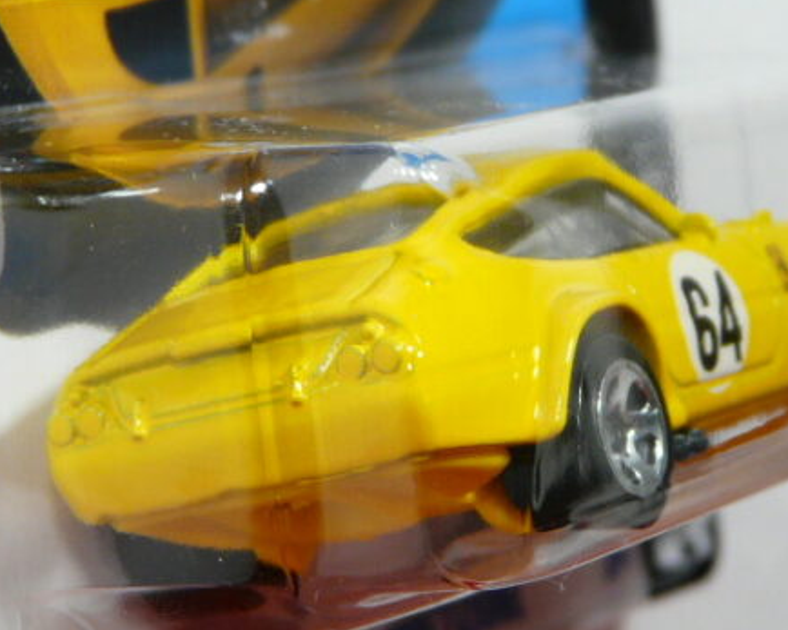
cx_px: 497
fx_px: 3871
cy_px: 287
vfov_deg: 9.3
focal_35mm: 166
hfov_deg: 11.6
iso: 125
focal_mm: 12.6
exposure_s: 1/50
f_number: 3.2
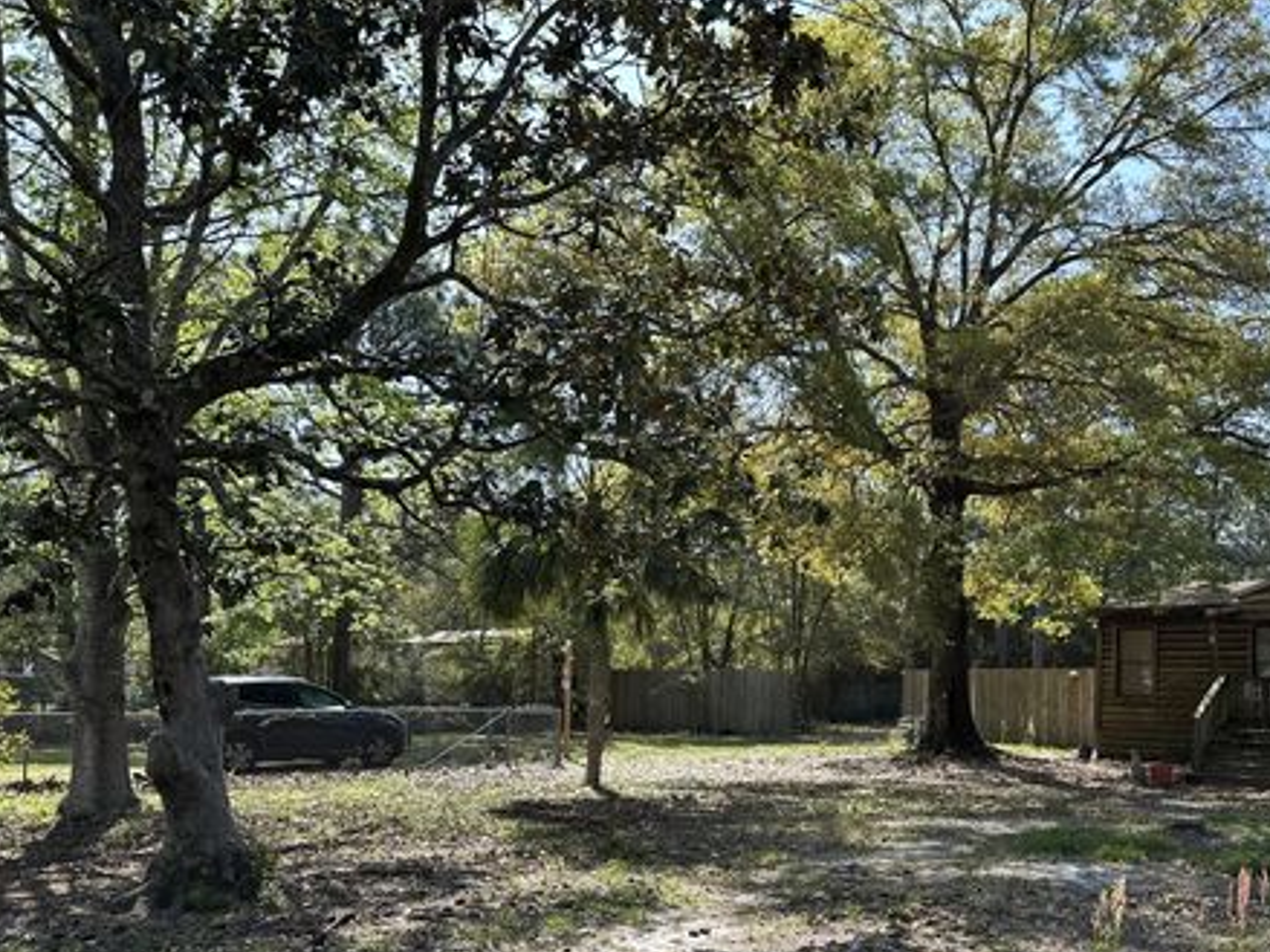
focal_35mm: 35
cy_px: 674
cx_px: 732
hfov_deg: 52.4
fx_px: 1284
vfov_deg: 39.9
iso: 80
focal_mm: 6.86
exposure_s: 1/1321
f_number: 1.78
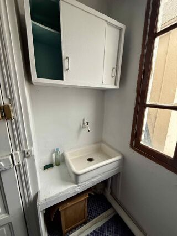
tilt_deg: -12.1
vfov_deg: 102.1
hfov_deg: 85.6
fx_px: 95
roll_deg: -1.2
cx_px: 88
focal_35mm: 14
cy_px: 118
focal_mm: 2.22
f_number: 2.2
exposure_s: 1/99
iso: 320
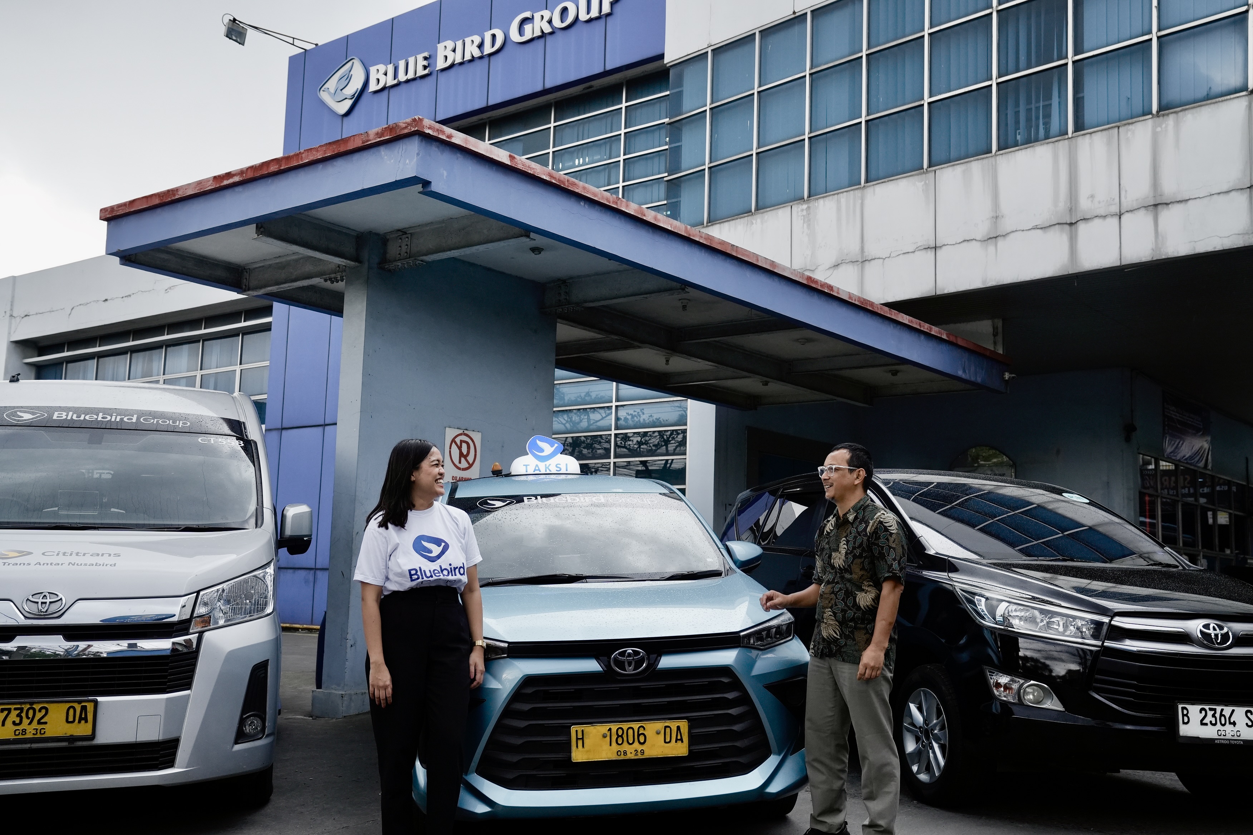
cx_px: 626
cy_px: 418
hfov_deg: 53.1
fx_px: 1253
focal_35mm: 36
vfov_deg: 36.9
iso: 1250
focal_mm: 36
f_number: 5.6
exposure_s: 1/160
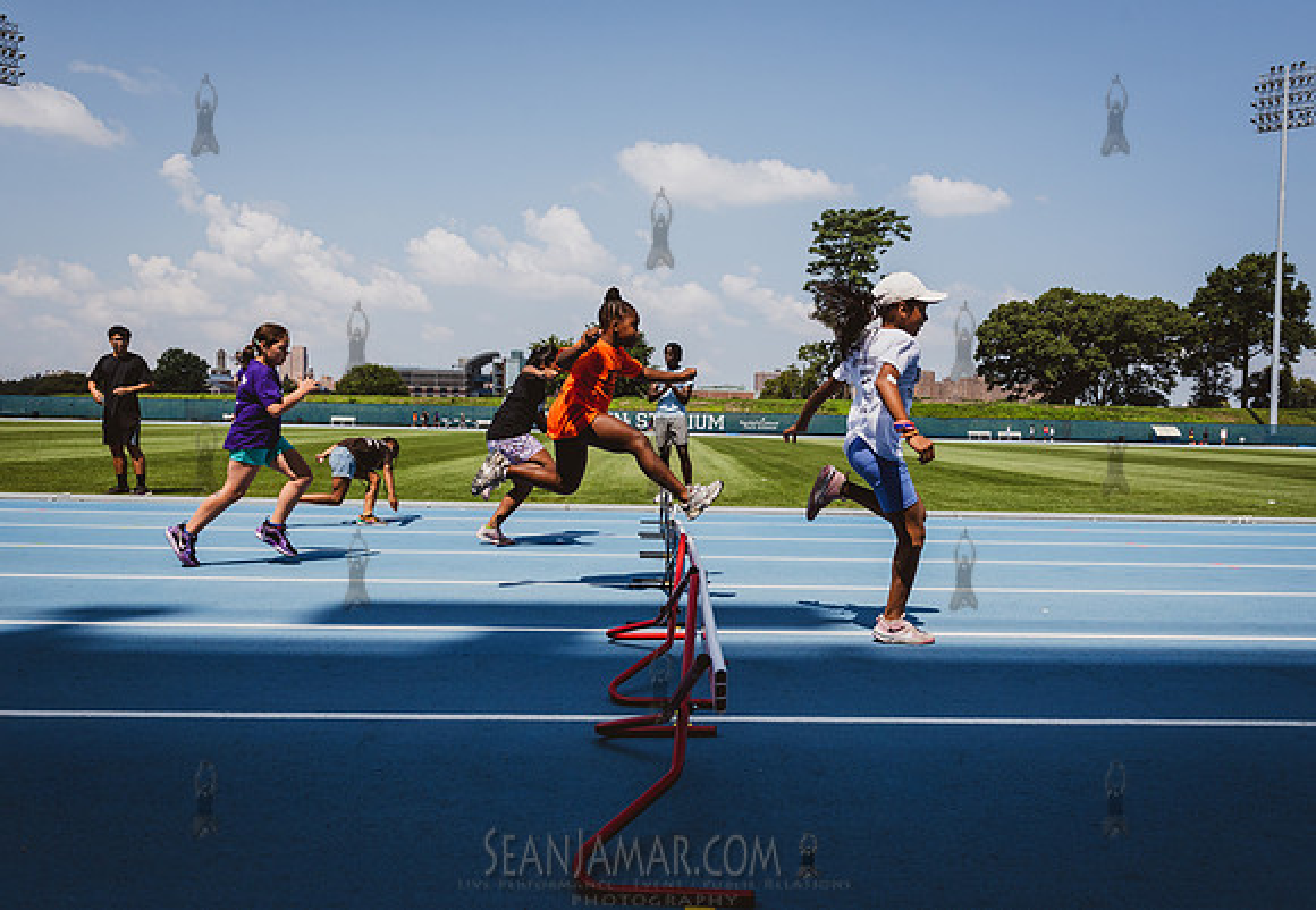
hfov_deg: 67.6
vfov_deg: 49.7
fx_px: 982
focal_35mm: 27
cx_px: 702
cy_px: 460
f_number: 5.6
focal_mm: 24
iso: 400
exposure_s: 1/2500
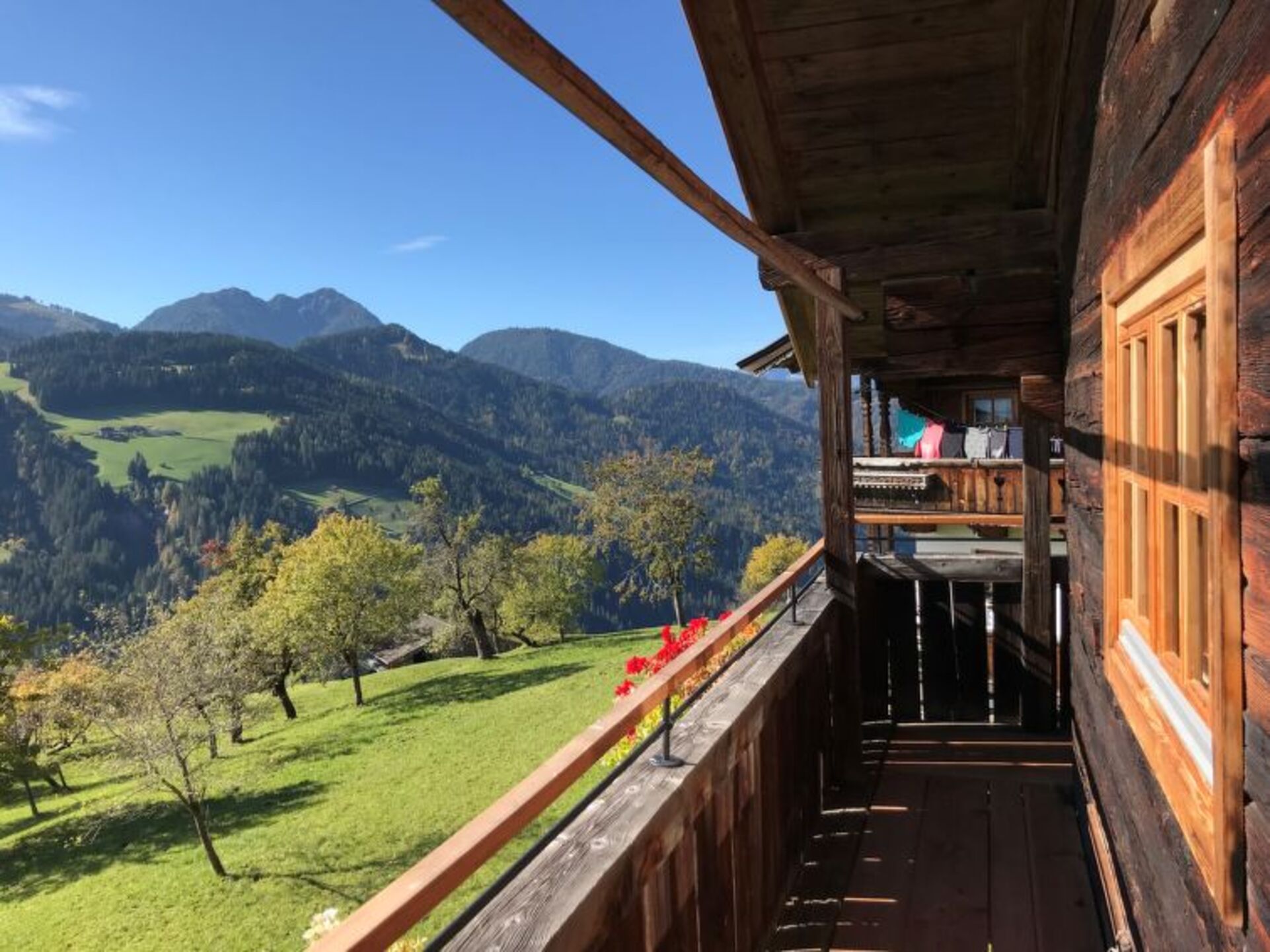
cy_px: 476
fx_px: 1027
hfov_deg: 63.5
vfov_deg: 49.7
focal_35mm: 28
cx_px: 635
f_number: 1.8
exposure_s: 1/1350
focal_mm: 3.99
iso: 20
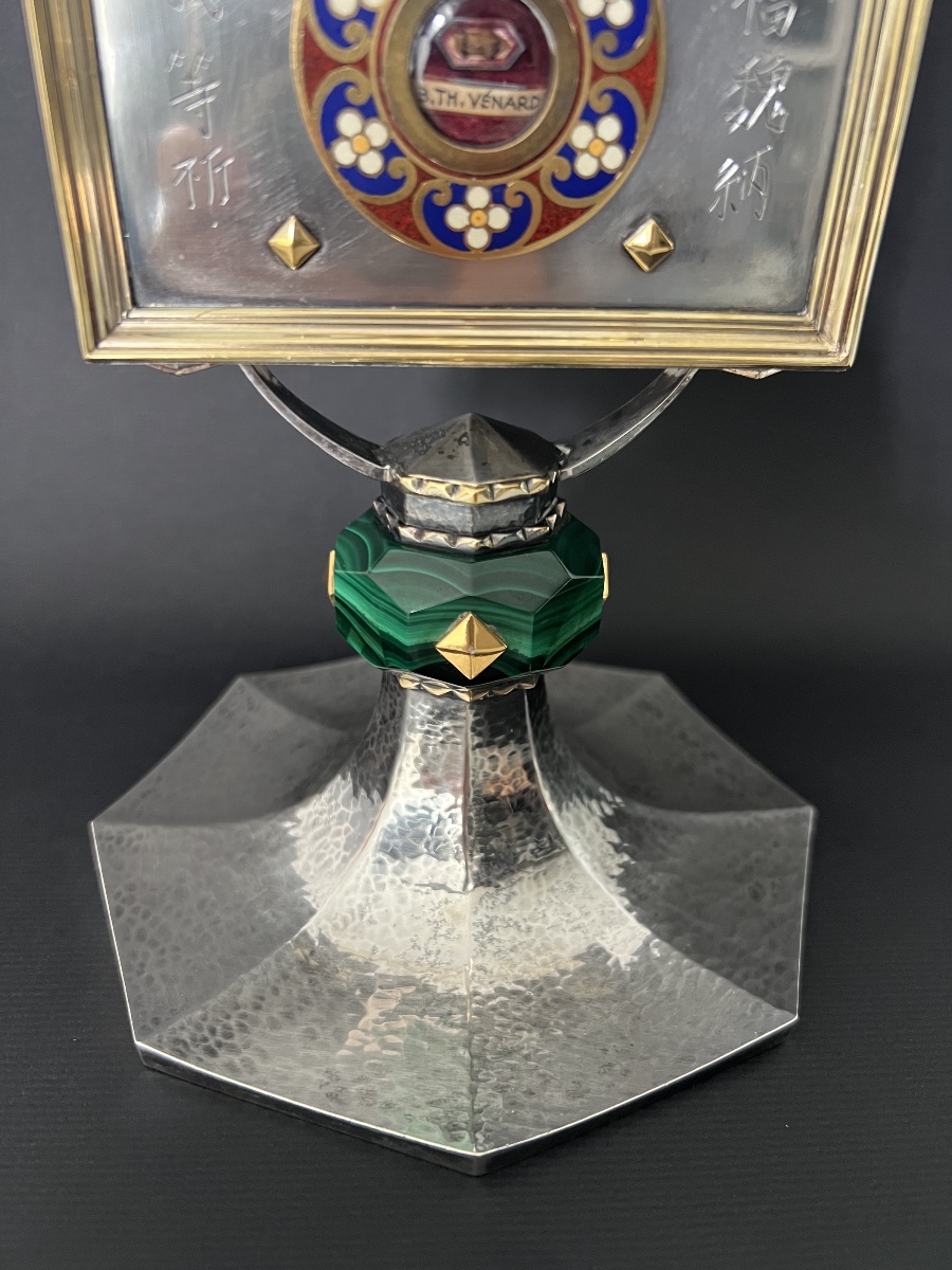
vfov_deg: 67.3
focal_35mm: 26
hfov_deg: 53.1
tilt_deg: -28.3
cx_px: 476
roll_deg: -1.7
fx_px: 953
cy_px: 635
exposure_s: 1/54
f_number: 1.5
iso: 500
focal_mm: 5.7
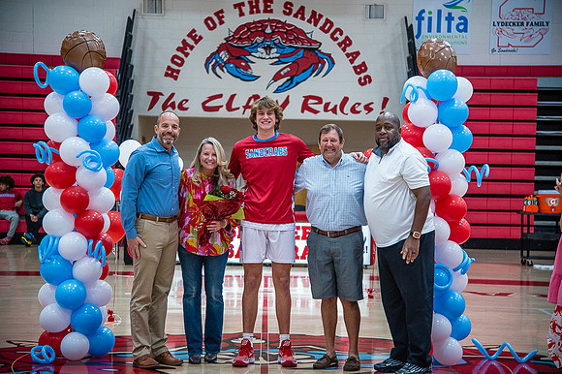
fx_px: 1279
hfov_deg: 24.8
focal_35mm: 82
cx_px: 281
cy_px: 187
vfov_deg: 16.6
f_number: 4
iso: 2000
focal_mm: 82
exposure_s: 1/320
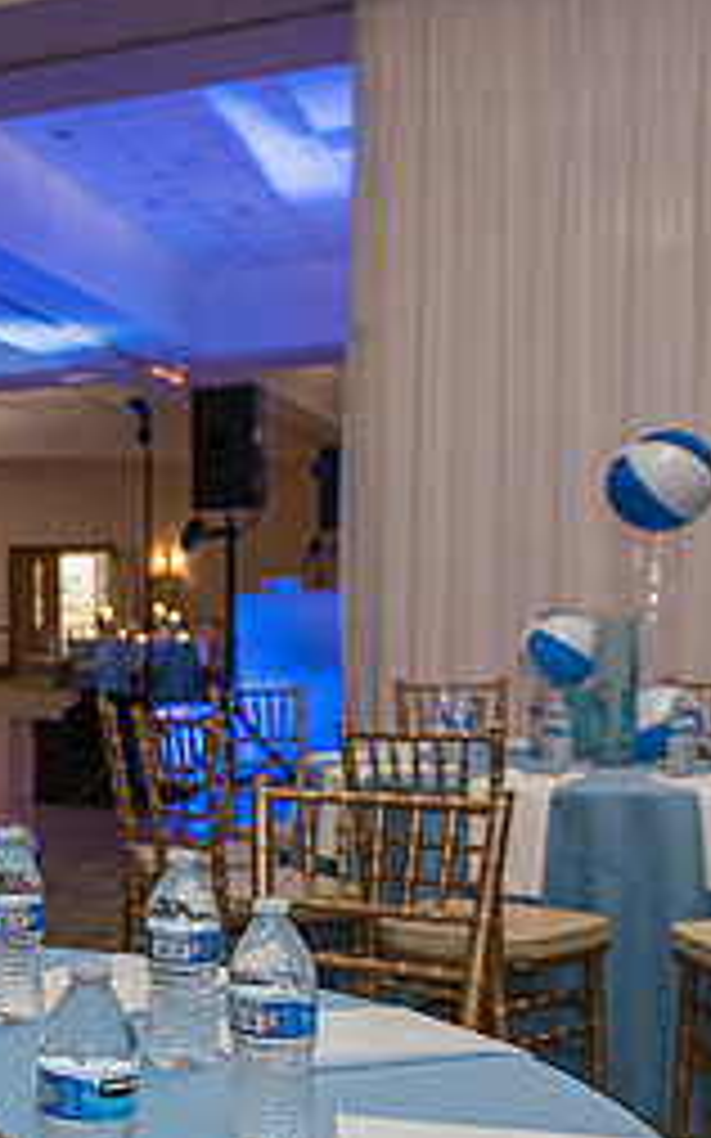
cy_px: 780
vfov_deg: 35.8
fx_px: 1737
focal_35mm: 56
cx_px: -306
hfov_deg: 20.4
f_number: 3.5
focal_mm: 24
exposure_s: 1/80
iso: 2500
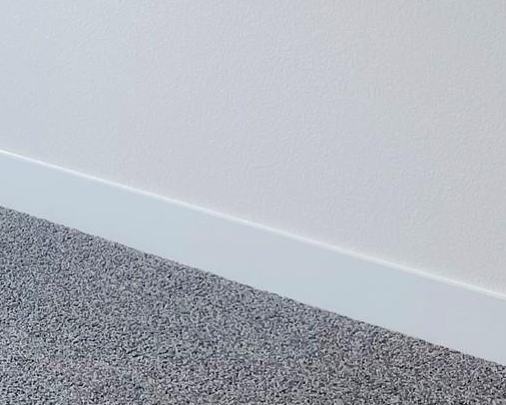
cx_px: -499
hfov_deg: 15.5
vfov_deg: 14.6
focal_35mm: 99
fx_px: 1483
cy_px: -173
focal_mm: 5.1
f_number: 1.6
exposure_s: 1/191
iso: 32
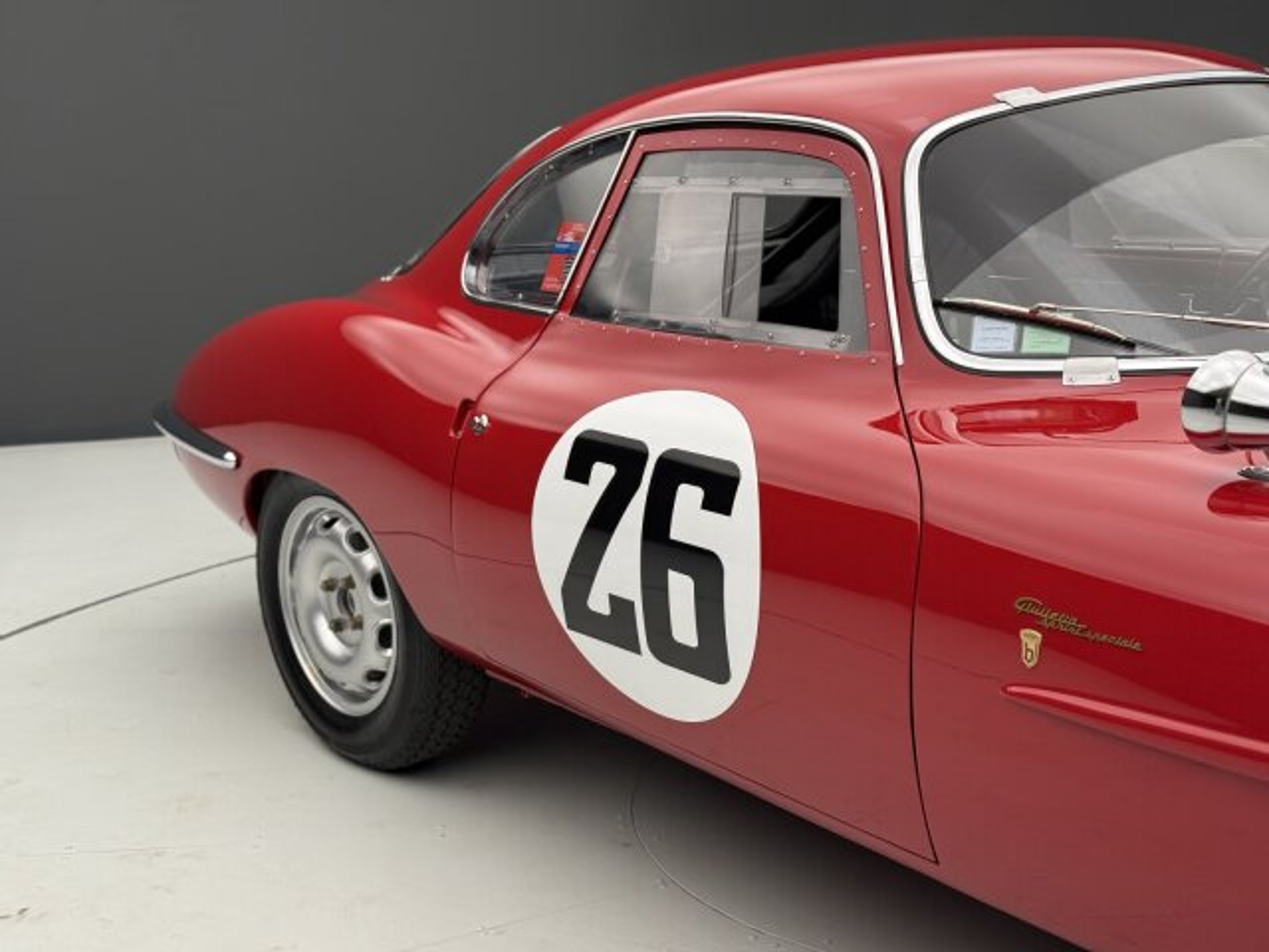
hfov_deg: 39.7
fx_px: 1760
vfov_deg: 30.3
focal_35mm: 48
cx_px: 634
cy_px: 476
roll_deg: +2.2
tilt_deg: -15.5
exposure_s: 1/90
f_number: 1.78
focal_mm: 6.76
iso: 125
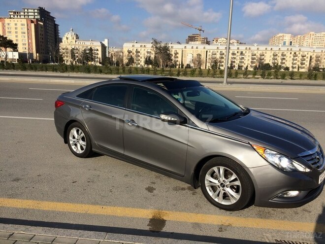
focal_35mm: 29
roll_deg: -2.4
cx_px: 162
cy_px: 122
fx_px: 272
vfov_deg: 48.2
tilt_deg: -11.1
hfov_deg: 61.7
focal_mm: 4.15
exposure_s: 1/2740
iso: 32
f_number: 2.2
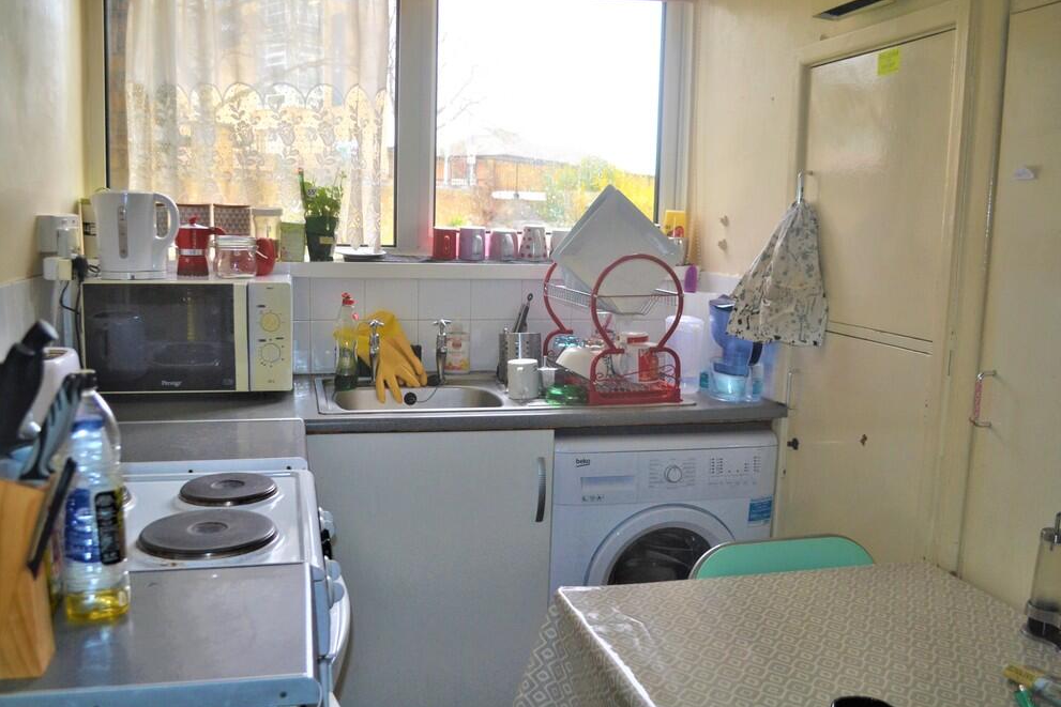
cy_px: 346
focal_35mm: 31
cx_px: 530
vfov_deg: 42.3
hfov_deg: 60.3
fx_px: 914
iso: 400
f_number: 4
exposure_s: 1/125
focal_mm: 20
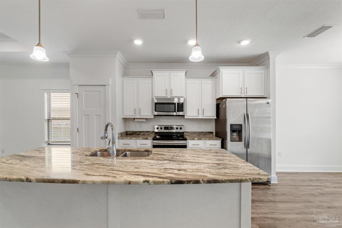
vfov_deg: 77.3
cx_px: 171
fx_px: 142
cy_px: 114
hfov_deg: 100.4
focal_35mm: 15
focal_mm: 10
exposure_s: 1/15
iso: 320
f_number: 9
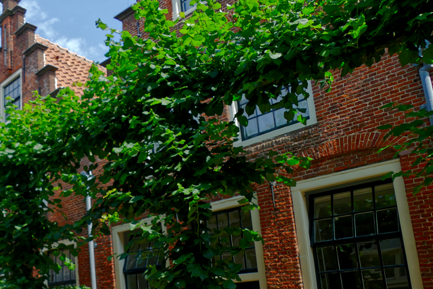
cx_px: 96
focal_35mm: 40
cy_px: 202
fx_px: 481
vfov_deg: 33.0
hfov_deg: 46.3
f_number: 2.8
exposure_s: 1/1300
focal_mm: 9.1
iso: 125
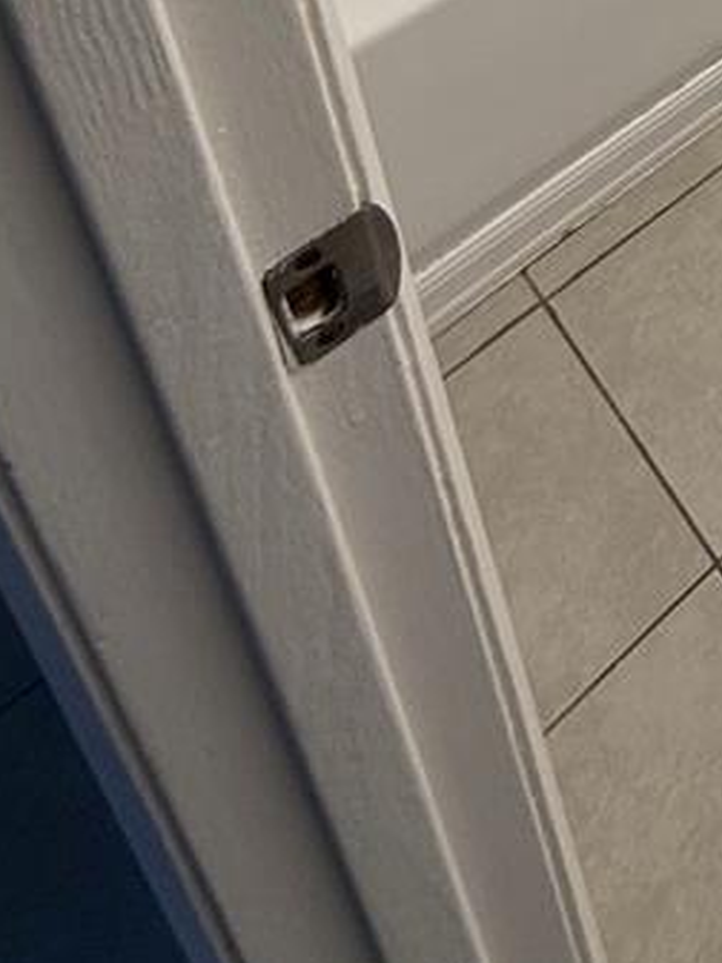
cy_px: -671
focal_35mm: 50
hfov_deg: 21.7
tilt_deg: -21.6
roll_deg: -1.2
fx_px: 1390
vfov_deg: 23.8
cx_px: 1209
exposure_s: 1/120
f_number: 2.2
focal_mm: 2.22
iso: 100
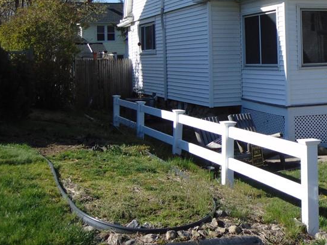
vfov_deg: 23.3
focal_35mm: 62
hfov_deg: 30.2
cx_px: 276
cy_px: 44
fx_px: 586
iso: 80
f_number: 3.2
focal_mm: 5.8
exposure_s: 1/1000
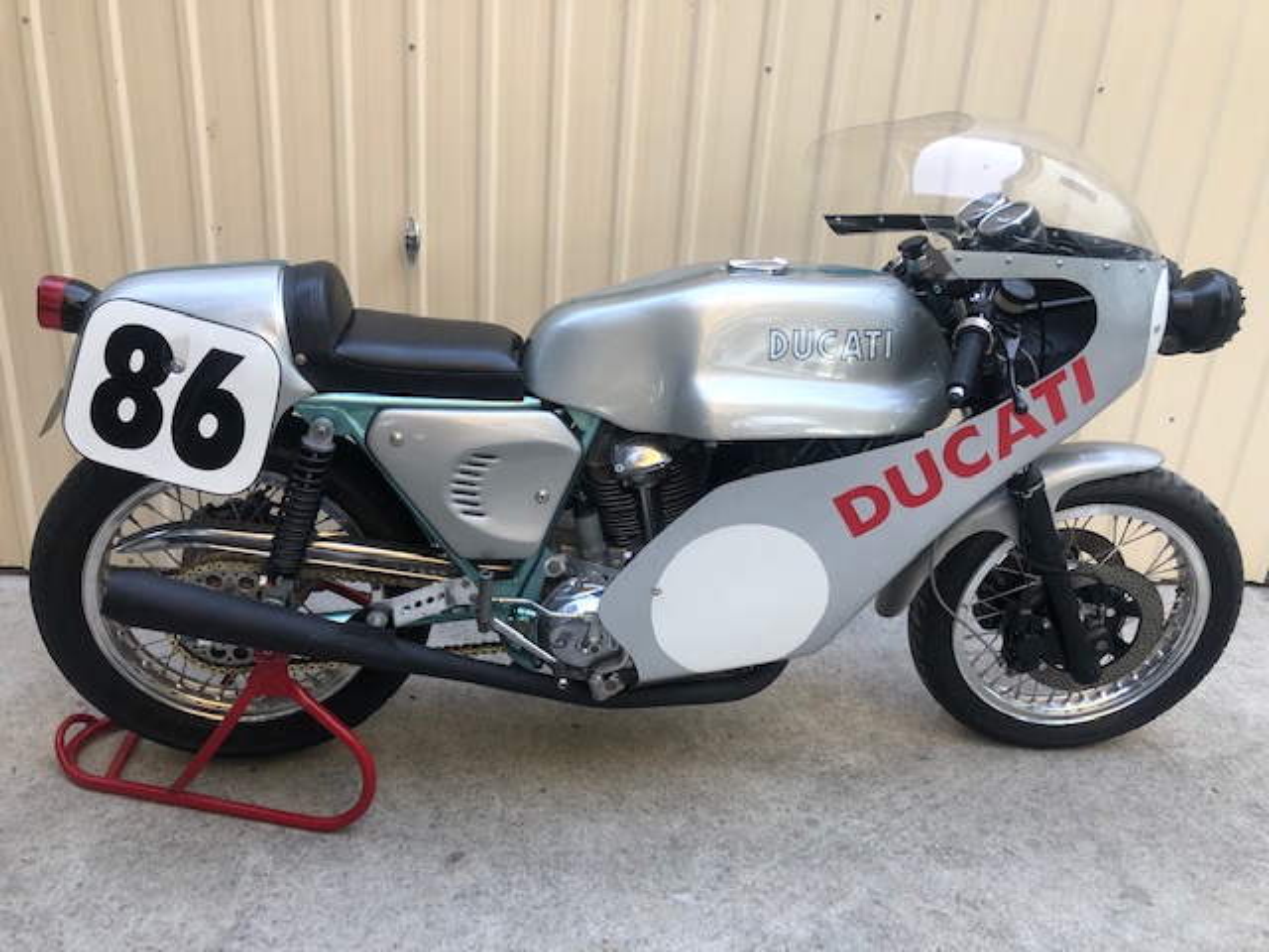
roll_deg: -2.6
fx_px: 1026
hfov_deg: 63.4
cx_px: 634
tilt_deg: -22.8
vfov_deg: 49.7
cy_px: 476
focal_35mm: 28
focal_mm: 3.99
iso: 25
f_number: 1.8
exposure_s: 1/40
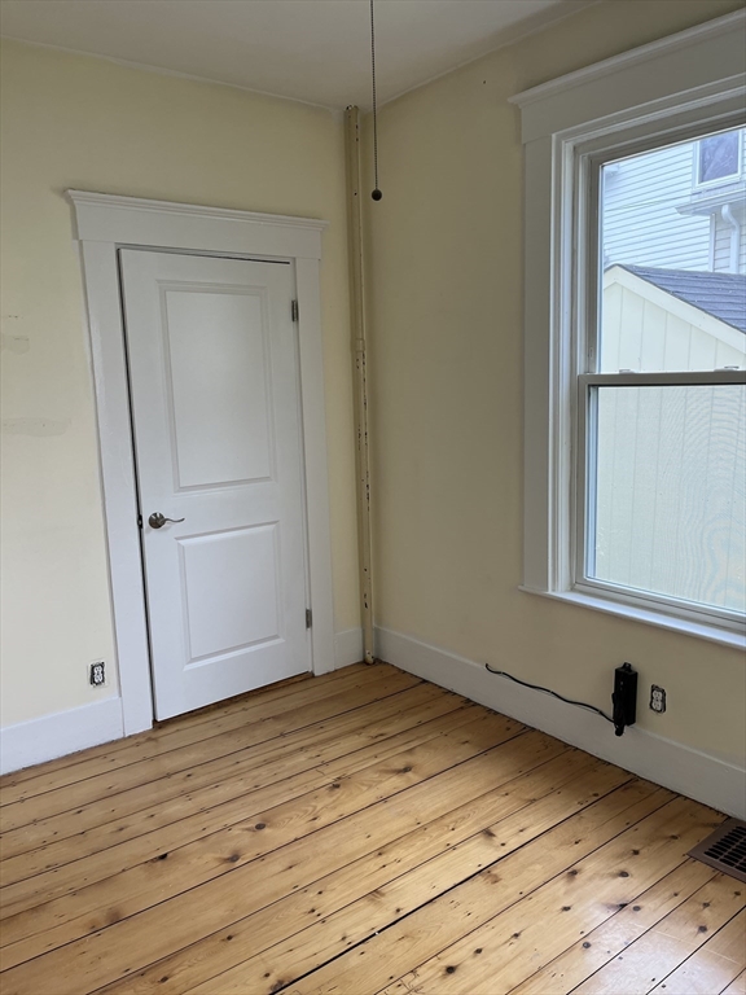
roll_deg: +2.0
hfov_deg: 53.1
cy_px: 498
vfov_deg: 67.3
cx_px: 373
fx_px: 747
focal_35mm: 26
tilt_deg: -9.2
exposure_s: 1/164
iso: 64
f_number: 1.6
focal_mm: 5.1
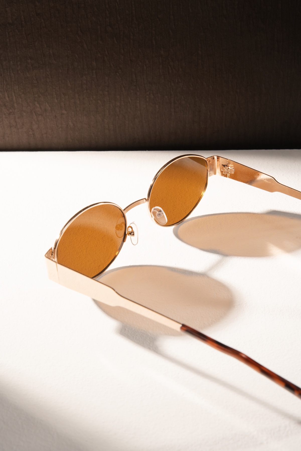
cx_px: 150
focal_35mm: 52
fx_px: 646
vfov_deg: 38.5
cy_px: 226
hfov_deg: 26.2
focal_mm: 51.5
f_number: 18
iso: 800
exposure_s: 1/100
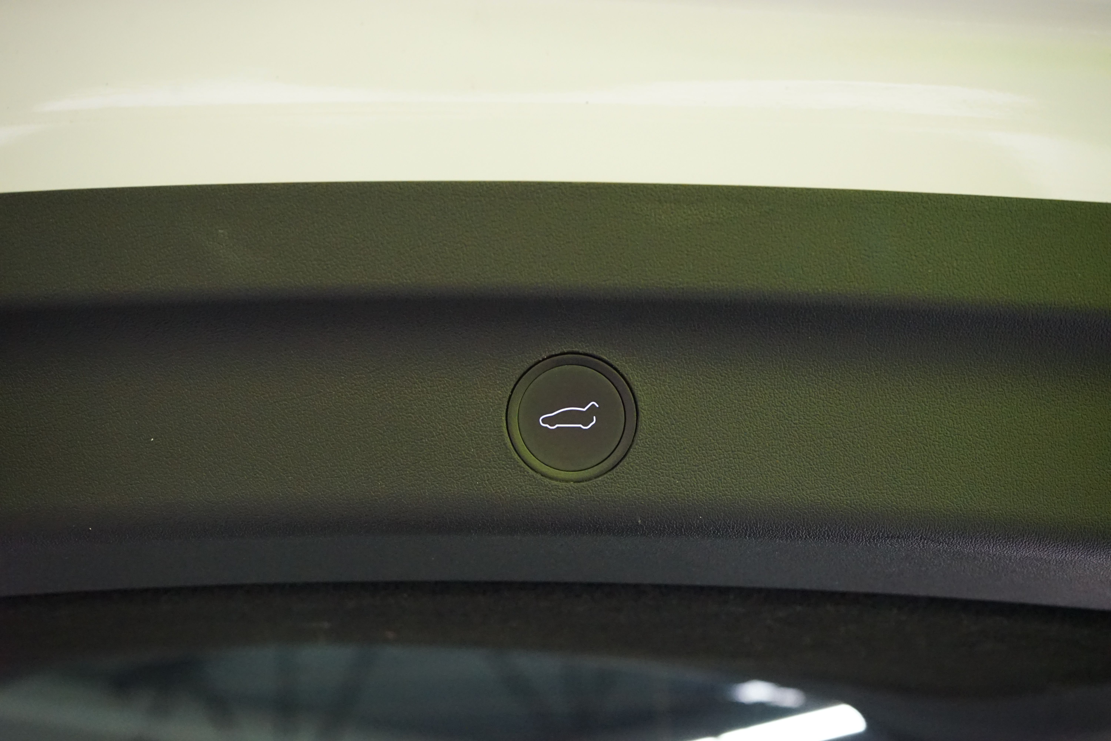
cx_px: 556
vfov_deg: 31.9
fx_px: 1296
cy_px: 370
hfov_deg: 46.4
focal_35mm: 42
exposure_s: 1/50
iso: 6400
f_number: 6.3
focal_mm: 42
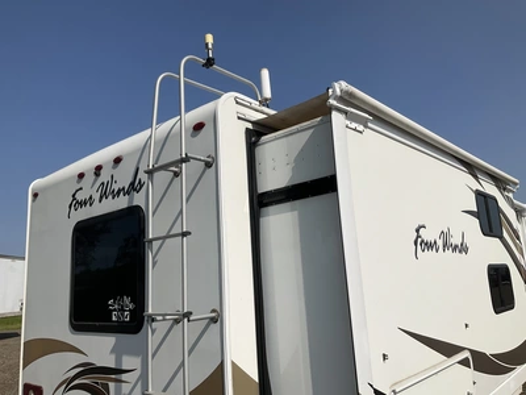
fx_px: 441
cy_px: 198
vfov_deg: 48.2
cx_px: 263
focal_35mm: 29
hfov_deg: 61.7
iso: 25
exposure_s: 1/4785
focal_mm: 3
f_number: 1.8
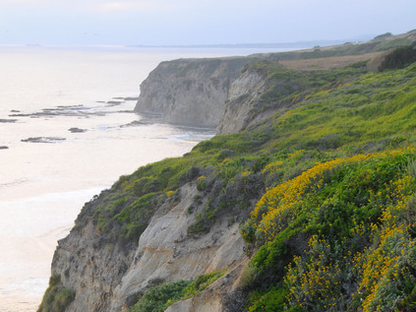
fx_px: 1153
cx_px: 208
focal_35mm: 96
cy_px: 235
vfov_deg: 15.3
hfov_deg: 20.4
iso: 200
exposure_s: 1/100
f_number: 5.6
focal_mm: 44
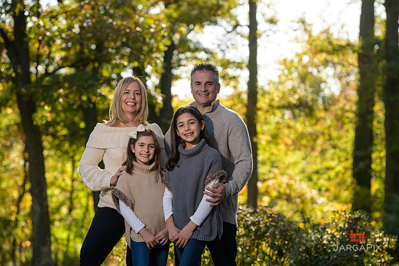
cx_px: 200
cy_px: 133
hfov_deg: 14.2
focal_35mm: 145
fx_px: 1607
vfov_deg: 9.5
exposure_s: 1/250
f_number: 5.6
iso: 200
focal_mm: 145
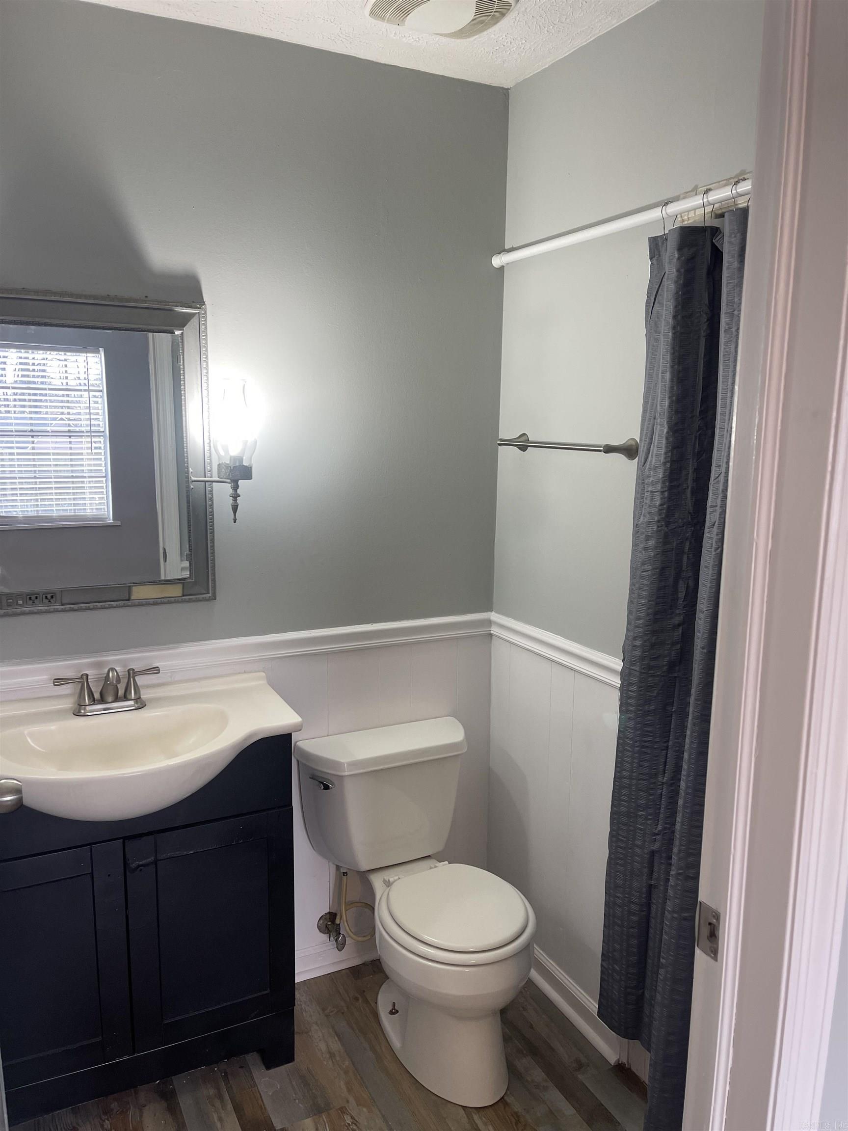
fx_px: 817
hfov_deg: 54.9
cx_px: 424
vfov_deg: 69.4
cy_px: 566
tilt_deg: -9.8
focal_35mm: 25
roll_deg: -0.5
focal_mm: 5.1
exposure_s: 1/120
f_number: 1.6
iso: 100
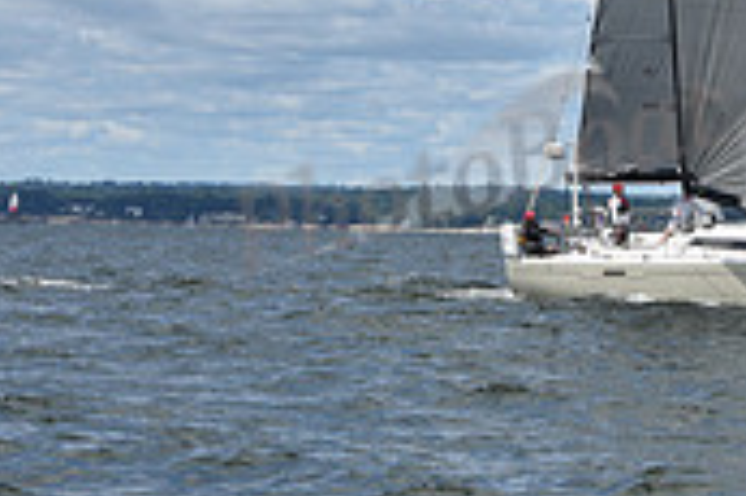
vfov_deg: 5.8
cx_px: 1065
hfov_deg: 8.6
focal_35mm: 235
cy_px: -123
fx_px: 4865
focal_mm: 70
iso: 250
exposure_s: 1/800
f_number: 10
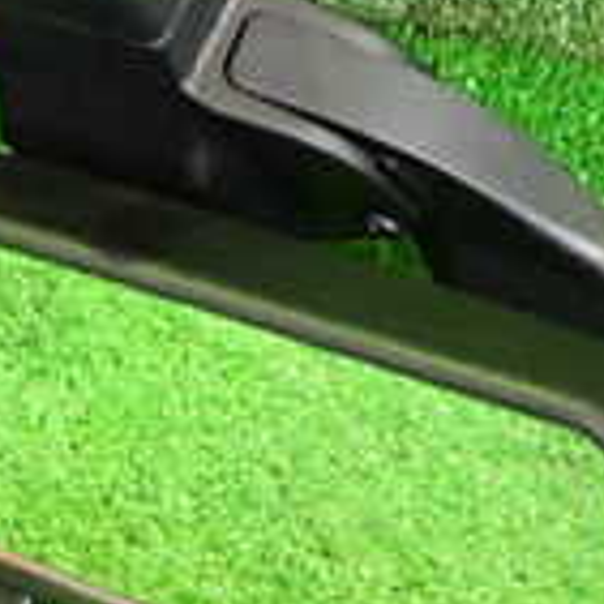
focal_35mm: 113
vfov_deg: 15.4
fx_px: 2231
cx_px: 141
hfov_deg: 15.3
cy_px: 351
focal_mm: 5.4
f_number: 2.3
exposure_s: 1/30
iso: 800
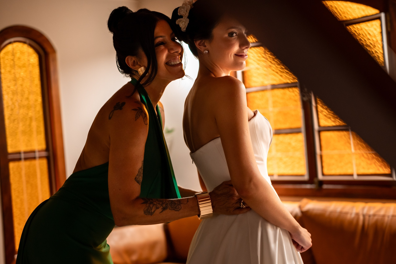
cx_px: 213
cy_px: 138
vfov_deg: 24.1
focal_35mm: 56
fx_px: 619
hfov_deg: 35.4
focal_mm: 50
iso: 1250
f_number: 1.8
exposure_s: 1/200
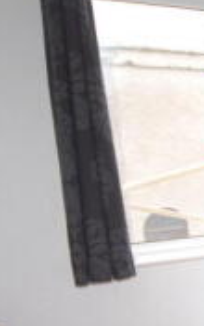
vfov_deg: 29.5
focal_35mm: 68
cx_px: 479
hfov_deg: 13.9
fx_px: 605
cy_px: 262
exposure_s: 1/60
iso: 200
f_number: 4.5
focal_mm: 12
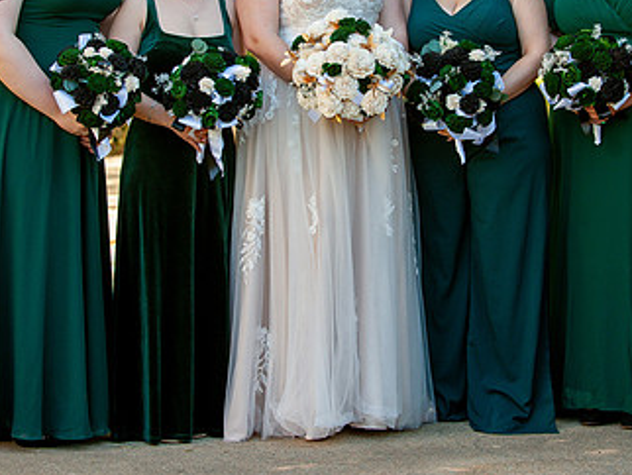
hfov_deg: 16.3
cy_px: 114
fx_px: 2211
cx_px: 343
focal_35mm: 121
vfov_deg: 12.2
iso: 400
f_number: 3.5
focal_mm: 70
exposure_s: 1/640
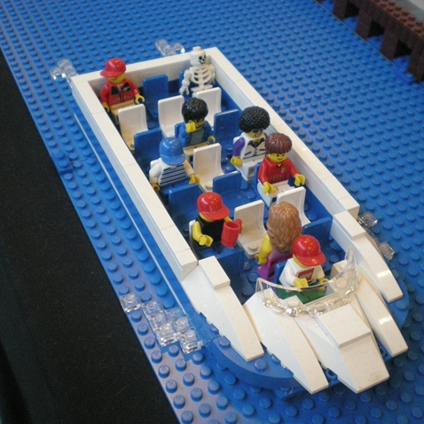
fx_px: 624
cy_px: 212
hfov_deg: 37.5
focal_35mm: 45
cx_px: 227
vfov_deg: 37.6
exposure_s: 1/33.8
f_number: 3.1
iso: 400
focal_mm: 6.3
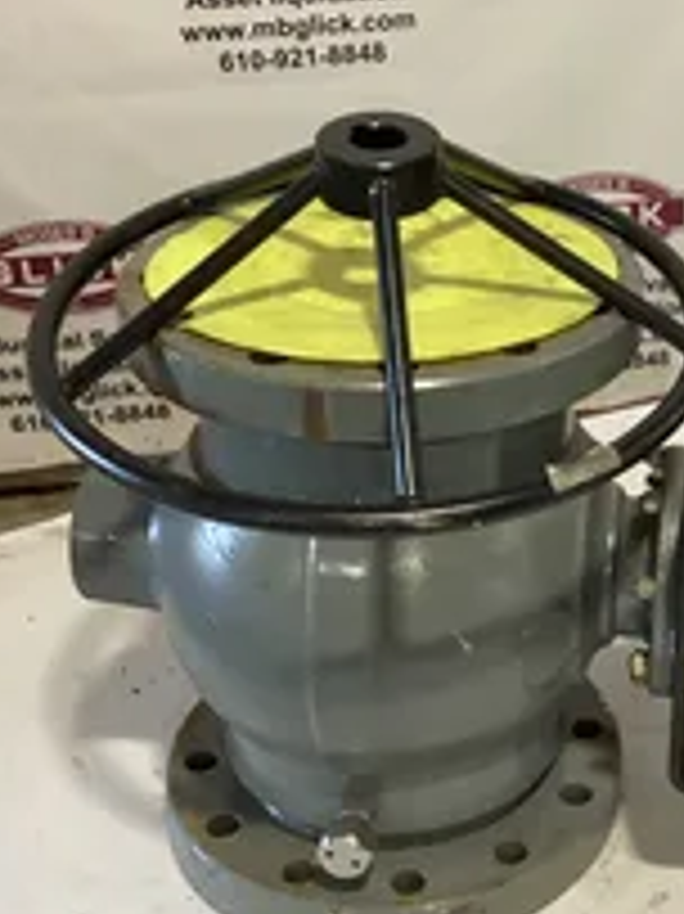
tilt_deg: -25.6
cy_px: 378
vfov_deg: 31.6
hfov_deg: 23.3
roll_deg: +2.0
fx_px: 1609
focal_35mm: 61
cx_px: 621
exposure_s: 1/60
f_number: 2.4
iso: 250
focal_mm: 3.3
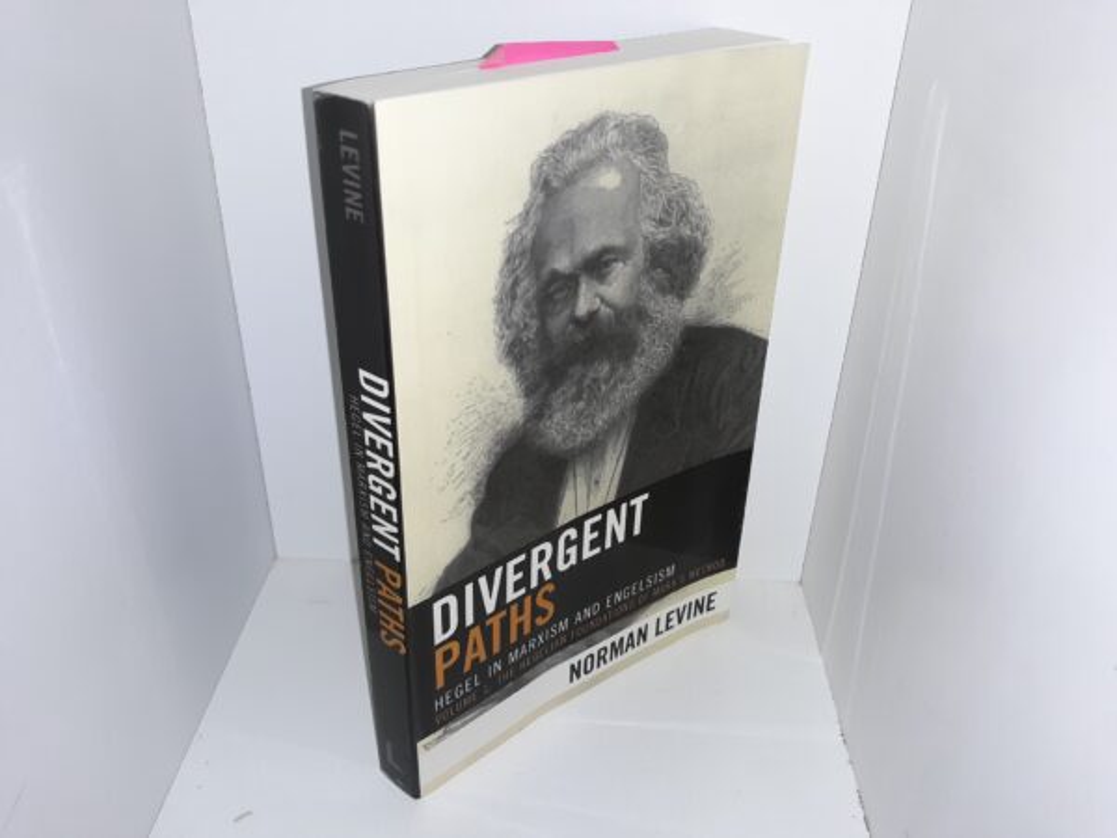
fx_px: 904
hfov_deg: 63.4
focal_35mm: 28
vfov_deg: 49.7
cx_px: 558
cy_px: 419
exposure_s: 1/111
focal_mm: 3.7
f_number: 1.7
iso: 40
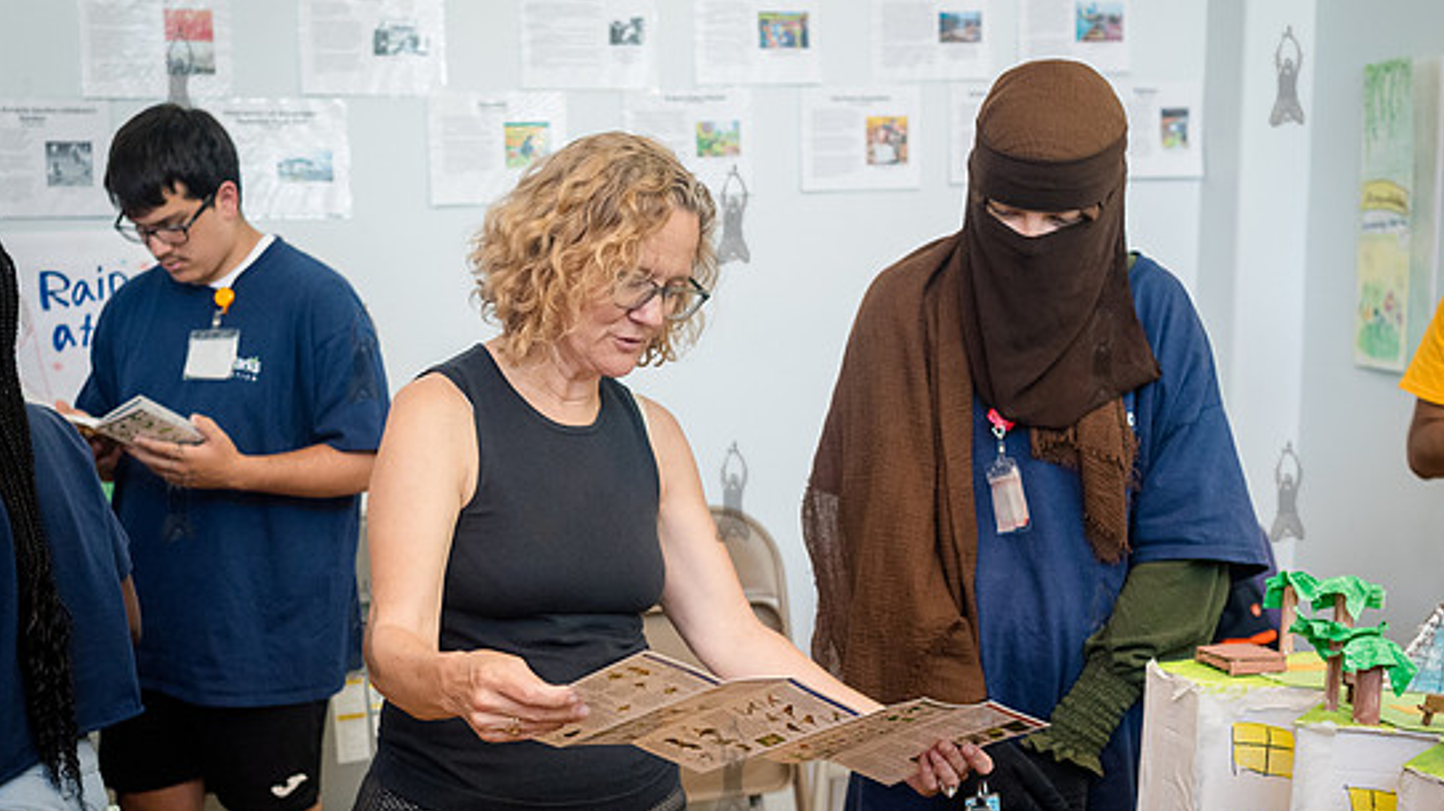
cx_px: 599
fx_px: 1914
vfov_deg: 23.8
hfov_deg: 41.2
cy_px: 521
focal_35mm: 50
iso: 4000
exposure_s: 1/500
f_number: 4
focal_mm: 35
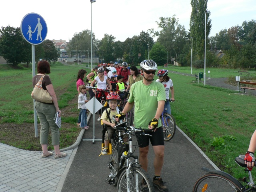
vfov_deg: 39.7
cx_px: 128
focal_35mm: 36
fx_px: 266
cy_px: 96
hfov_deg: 51.4
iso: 100
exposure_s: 1/320
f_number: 4
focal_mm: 6
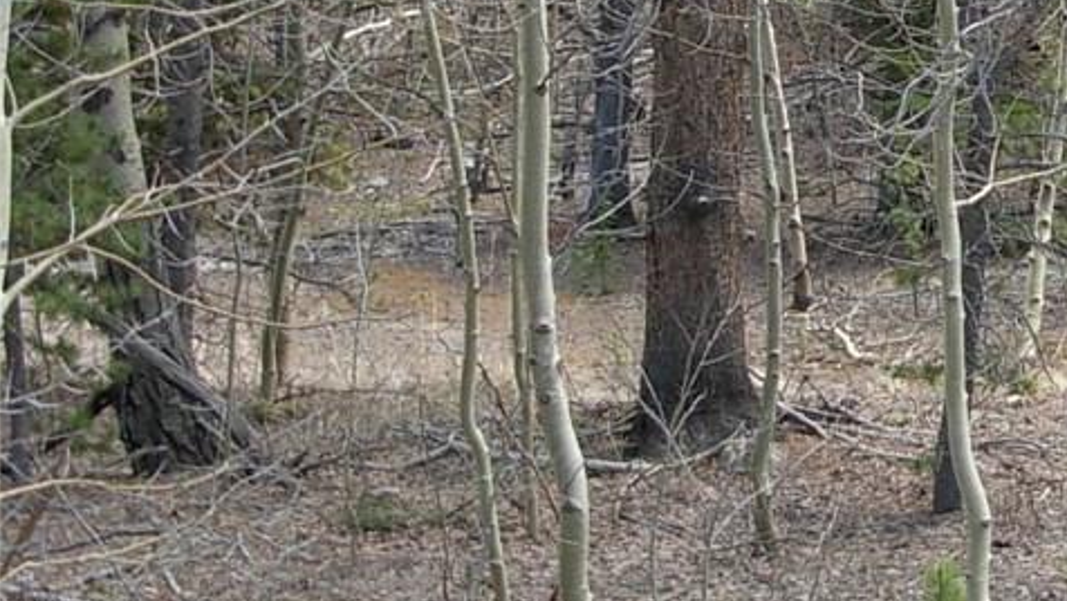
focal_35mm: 89
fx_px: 2519
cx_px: 1145
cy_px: -65
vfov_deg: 13.3
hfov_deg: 22.7
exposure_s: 1/104
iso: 79
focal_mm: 6.3
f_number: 2.9
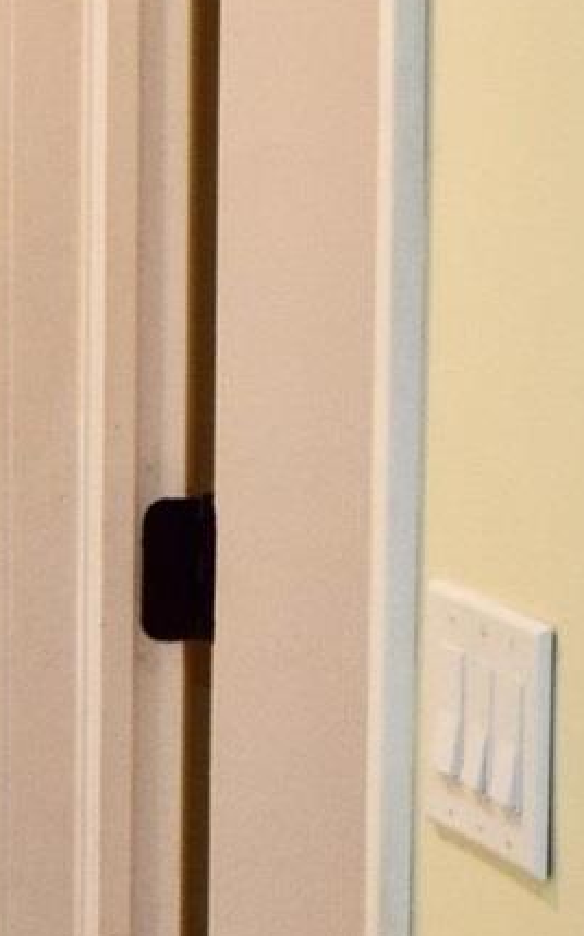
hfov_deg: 5.0
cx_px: 538
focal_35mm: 263
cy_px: 844
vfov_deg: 8.0
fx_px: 6700
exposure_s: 1/80
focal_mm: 32
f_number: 4.5
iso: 400
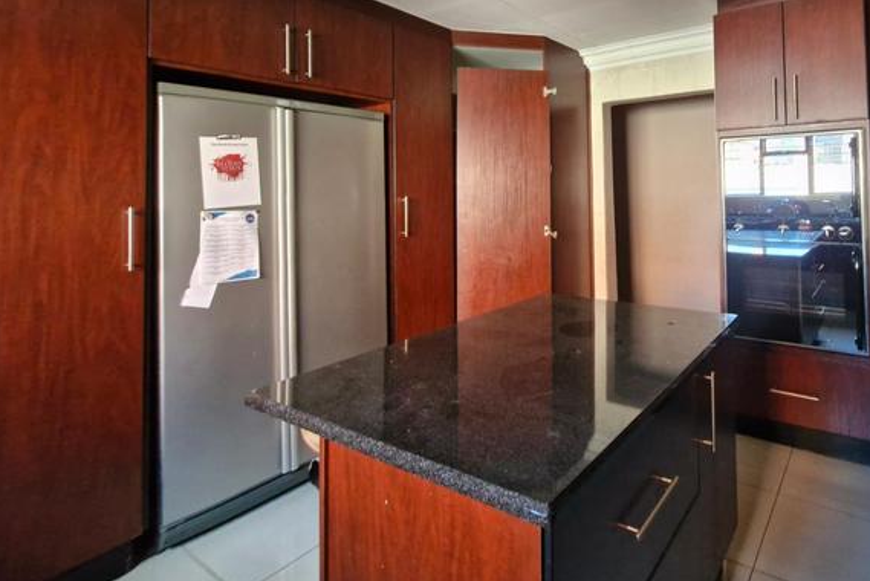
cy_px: 187
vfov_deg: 62.8
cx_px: 581
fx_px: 459
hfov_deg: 83.8
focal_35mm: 19
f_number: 2.2
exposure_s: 1/33
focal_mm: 1.74
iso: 400
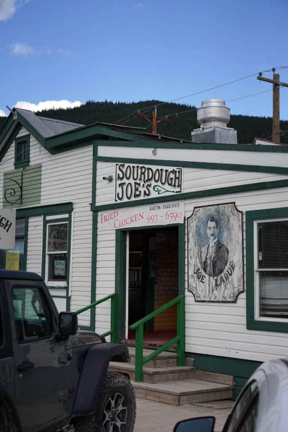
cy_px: 216
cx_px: 144
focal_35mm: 53
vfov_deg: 37.5
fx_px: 636
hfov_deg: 25.5
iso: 640
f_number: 4
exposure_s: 1/4000
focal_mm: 53
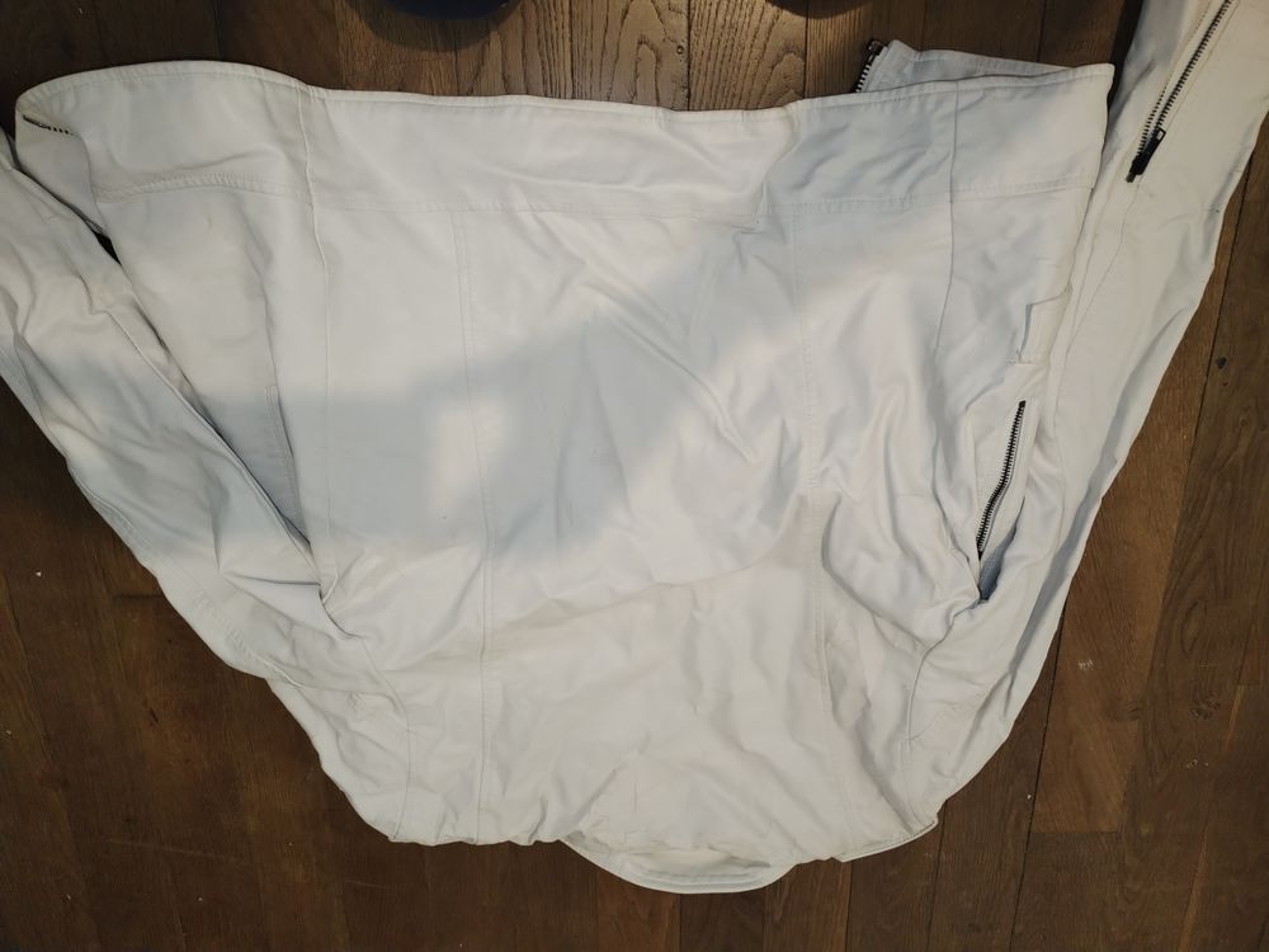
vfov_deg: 53.1
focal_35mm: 26
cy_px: 476
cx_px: 634
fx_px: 953
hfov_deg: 67.3
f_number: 1.8
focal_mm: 4.75
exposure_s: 1/24
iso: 1143
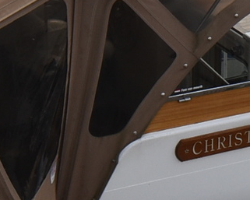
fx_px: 1056
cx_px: 267
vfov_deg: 10.8
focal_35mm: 143
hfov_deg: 13.3
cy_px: 124
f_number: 10
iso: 200
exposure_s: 1/400
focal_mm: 13
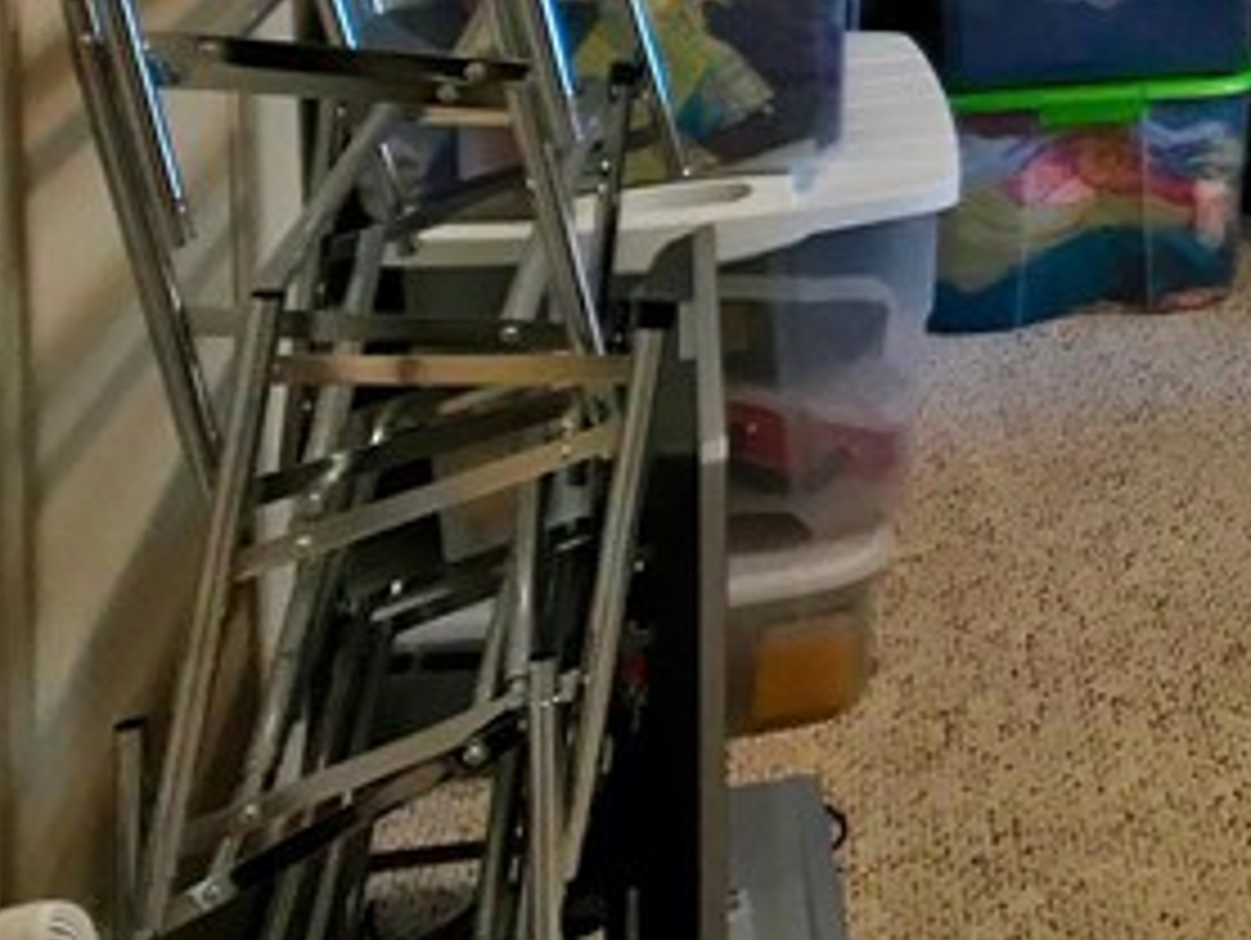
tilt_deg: -4.6
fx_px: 3726
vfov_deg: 13.7
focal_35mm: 103
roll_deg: -0.1
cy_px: -364
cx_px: 1944
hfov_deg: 17.0
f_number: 1.8
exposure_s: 1/30
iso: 50
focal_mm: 3.99
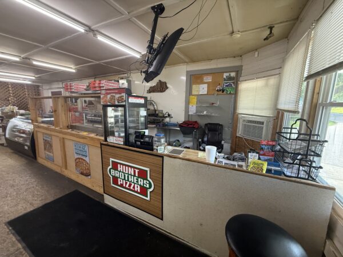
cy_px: 128
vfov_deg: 85.7
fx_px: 139
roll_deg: +0.0
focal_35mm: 14
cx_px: 172
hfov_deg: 102.1
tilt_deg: -5.0
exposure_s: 1/60
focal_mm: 2.22
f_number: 2.2
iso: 320
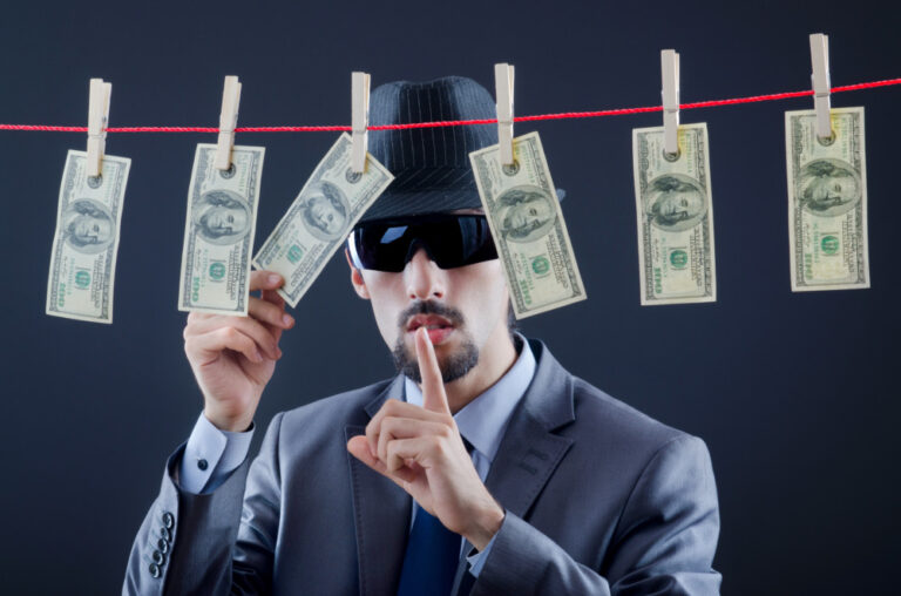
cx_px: 450
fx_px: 2621
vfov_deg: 13.0
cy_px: 298
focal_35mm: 105
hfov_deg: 19.5
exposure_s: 1/200
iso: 100
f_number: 10
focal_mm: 70
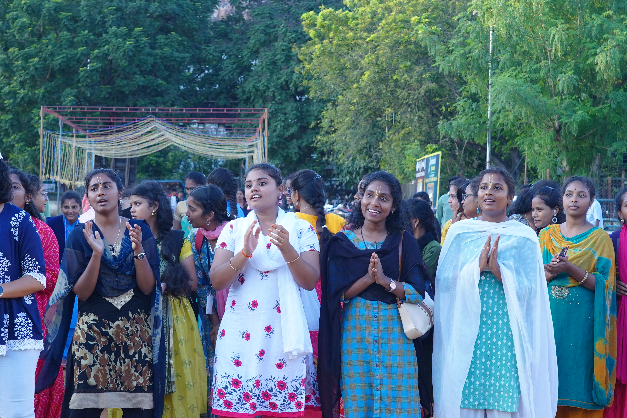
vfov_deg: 17.3
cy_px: 241
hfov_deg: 25.6
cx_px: 258
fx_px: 1376
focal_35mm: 79
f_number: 6.3
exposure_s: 1/200
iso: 1000
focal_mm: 51
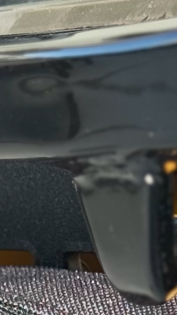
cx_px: -28
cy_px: 574
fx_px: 2467
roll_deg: -3.3
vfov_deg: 7.1
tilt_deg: -8.5
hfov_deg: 4.1
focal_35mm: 296
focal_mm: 6.76
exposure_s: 1/260
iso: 64
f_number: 1.78
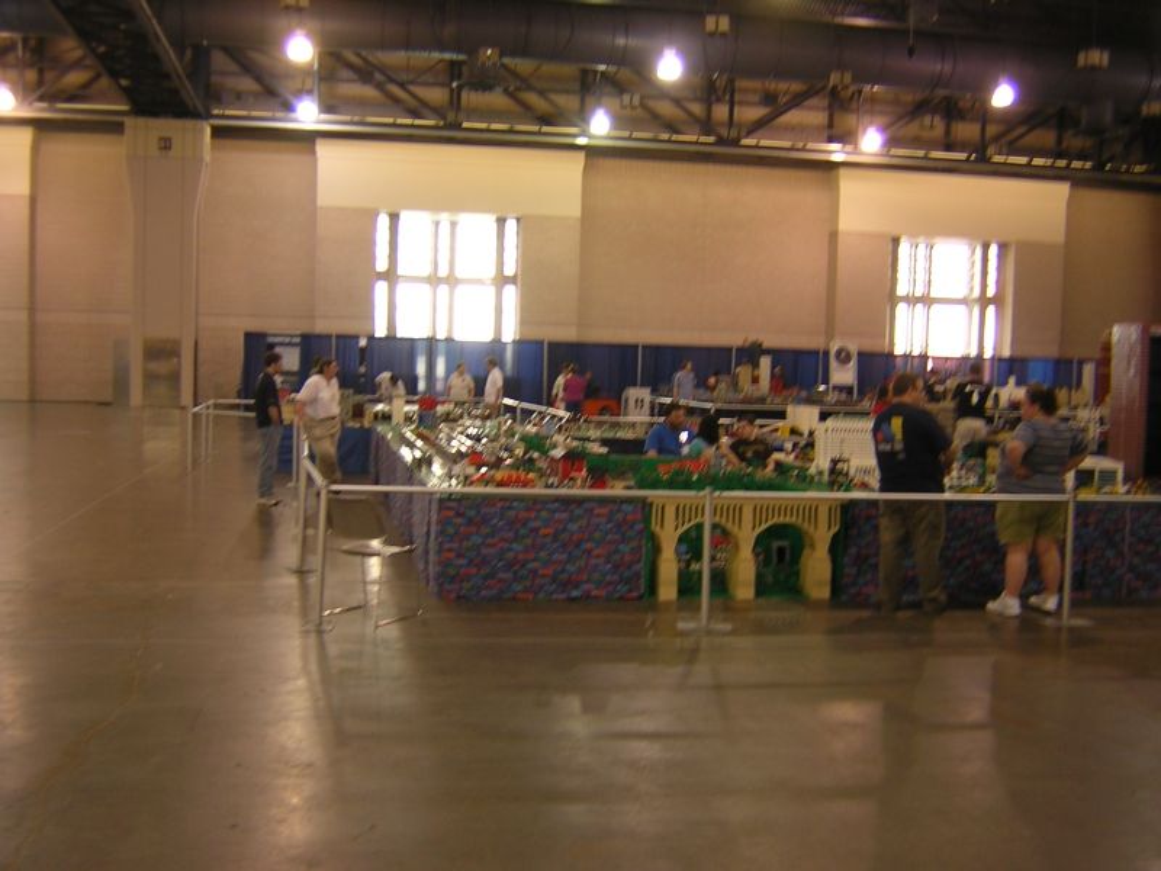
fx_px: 1207
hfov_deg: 51.4
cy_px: 436
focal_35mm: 36
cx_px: 580
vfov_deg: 39.7
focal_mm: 4.7
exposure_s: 1/19.8
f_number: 2.6
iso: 100
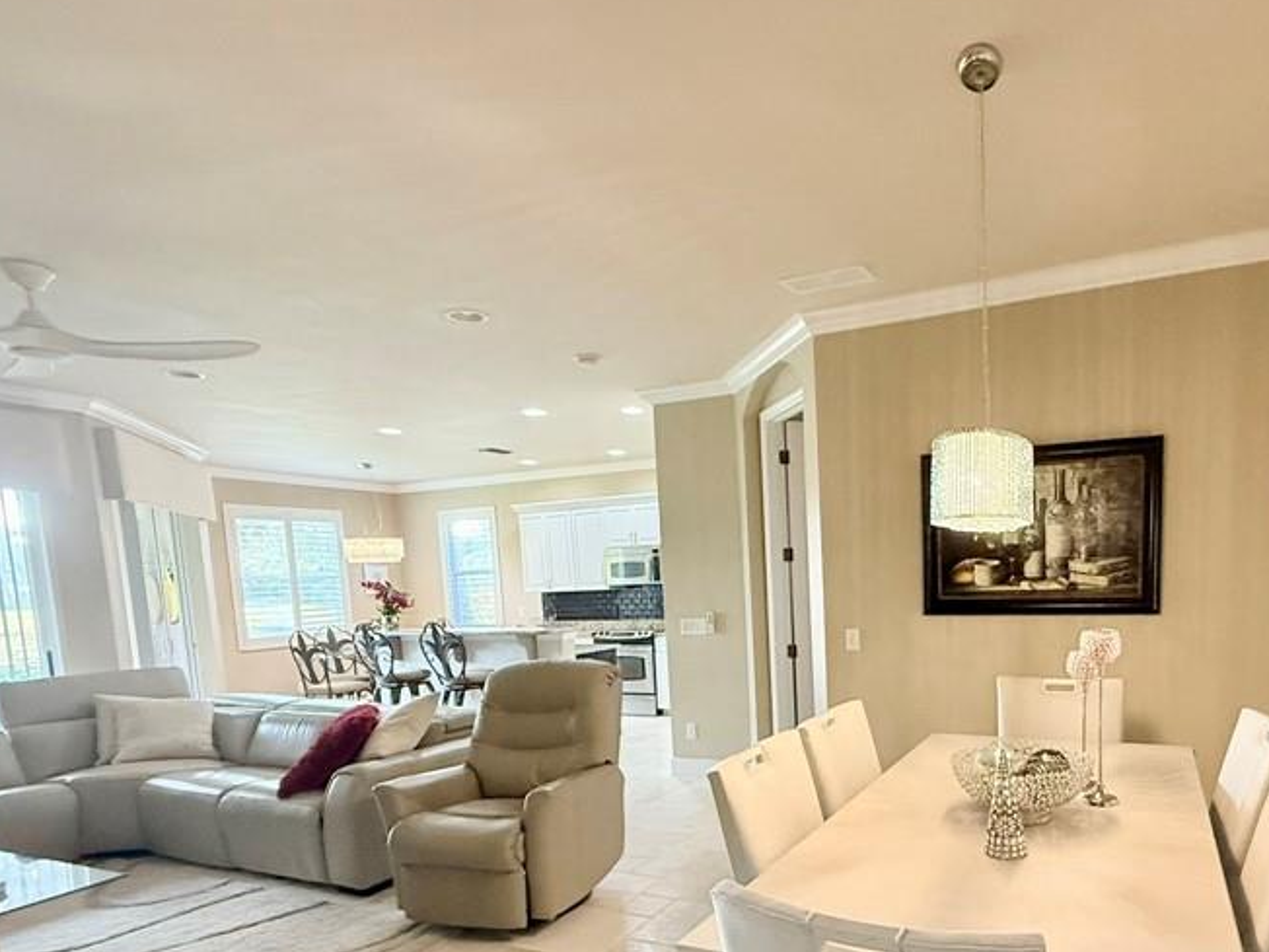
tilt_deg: -6.0
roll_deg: +1.2
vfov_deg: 59.3
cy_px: 656
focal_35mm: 22
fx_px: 807
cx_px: 821
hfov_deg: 74.6
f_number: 2.2
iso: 500
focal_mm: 2.22
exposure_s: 1/120
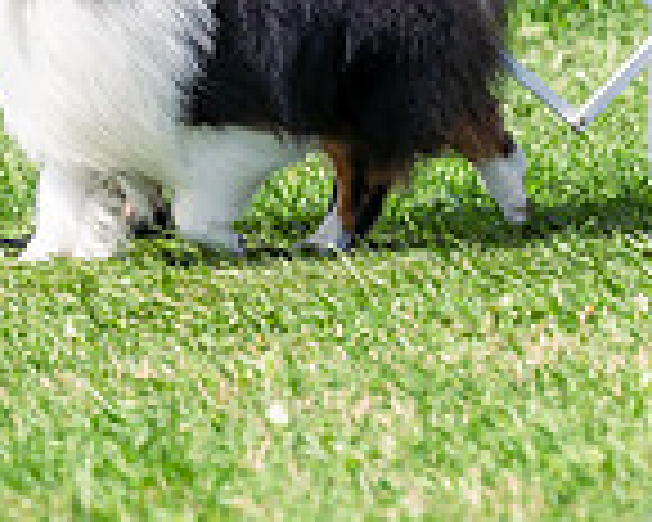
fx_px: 15071
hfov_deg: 2.5
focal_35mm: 781
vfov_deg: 2.0
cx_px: -160
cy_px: -284
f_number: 4.5
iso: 100
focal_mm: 179
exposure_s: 1/1000
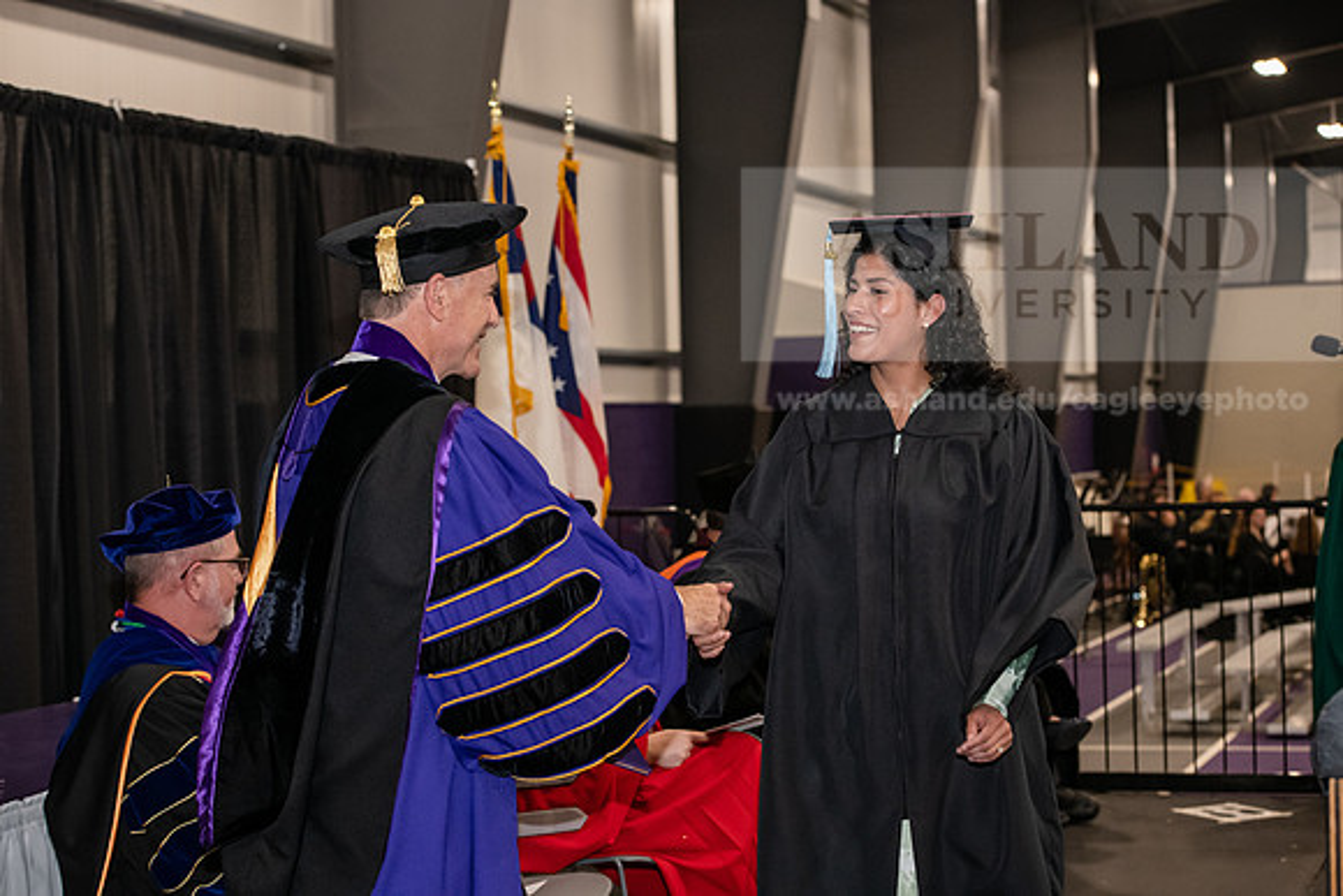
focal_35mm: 70
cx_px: 672
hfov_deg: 28.8
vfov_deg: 19.5
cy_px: 448
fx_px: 2612
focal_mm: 70
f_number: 5
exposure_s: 1/200
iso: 2500
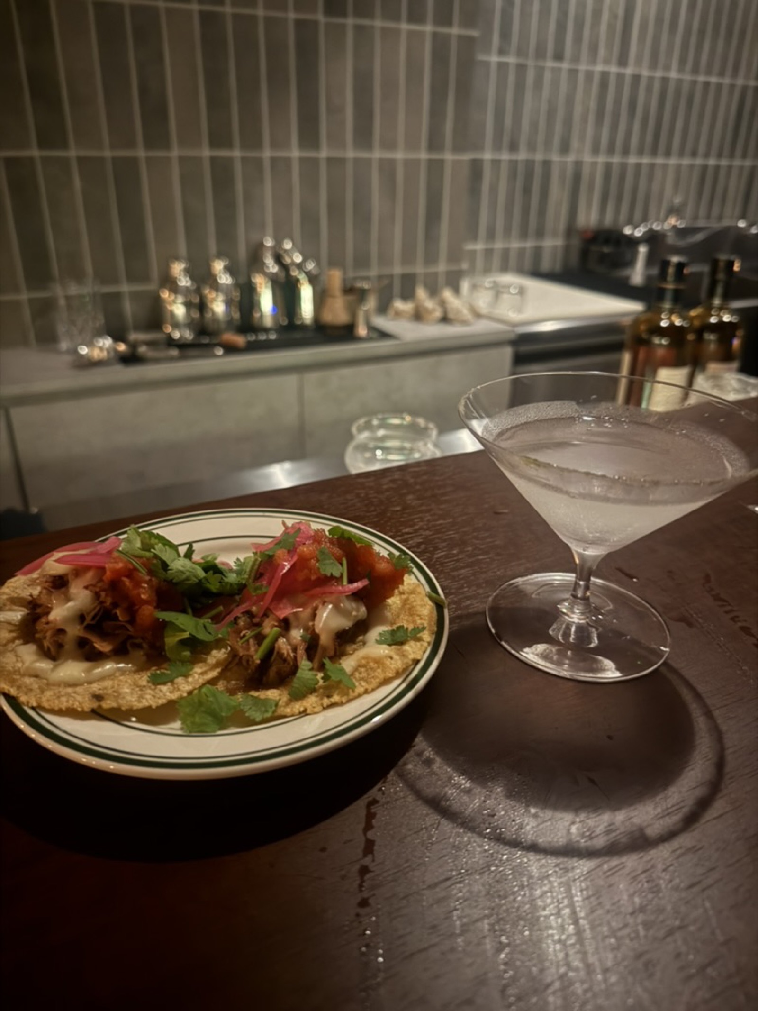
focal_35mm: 24
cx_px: 379
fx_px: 701
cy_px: 506
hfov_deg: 56.8
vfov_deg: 71.6
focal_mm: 6.76
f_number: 1.78
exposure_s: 1/5
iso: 1600
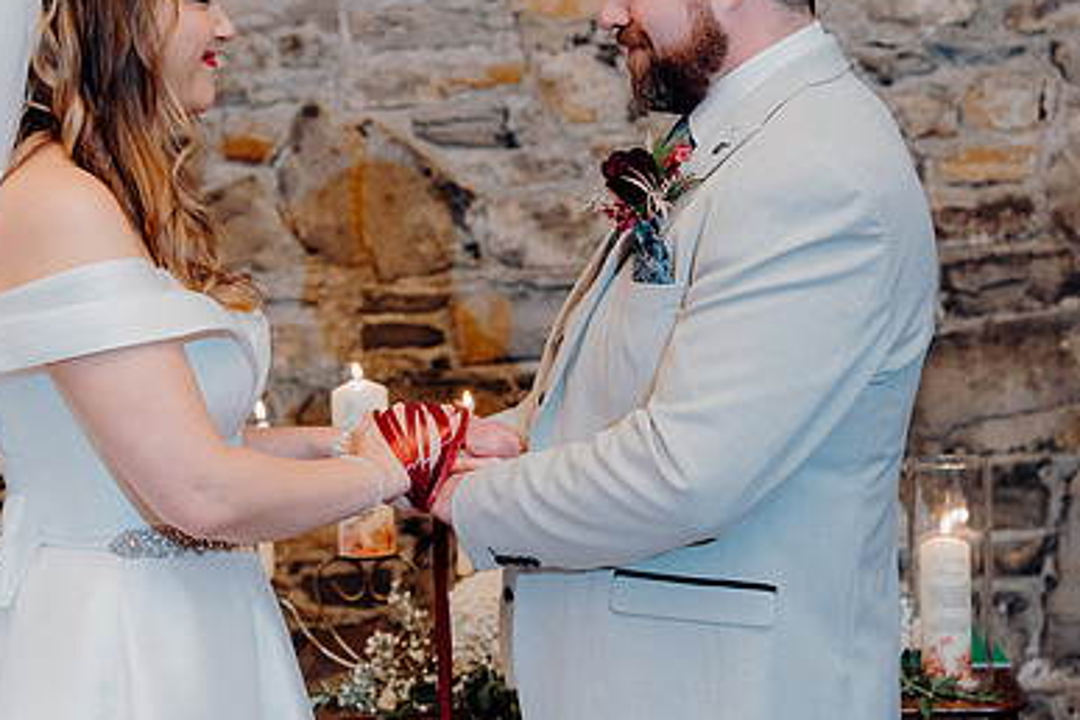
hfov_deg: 23.3
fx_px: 2610
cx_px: 435
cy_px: 283
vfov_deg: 15.7
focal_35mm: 87
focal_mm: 58
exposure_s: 1/200
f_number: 3.5
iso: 2500
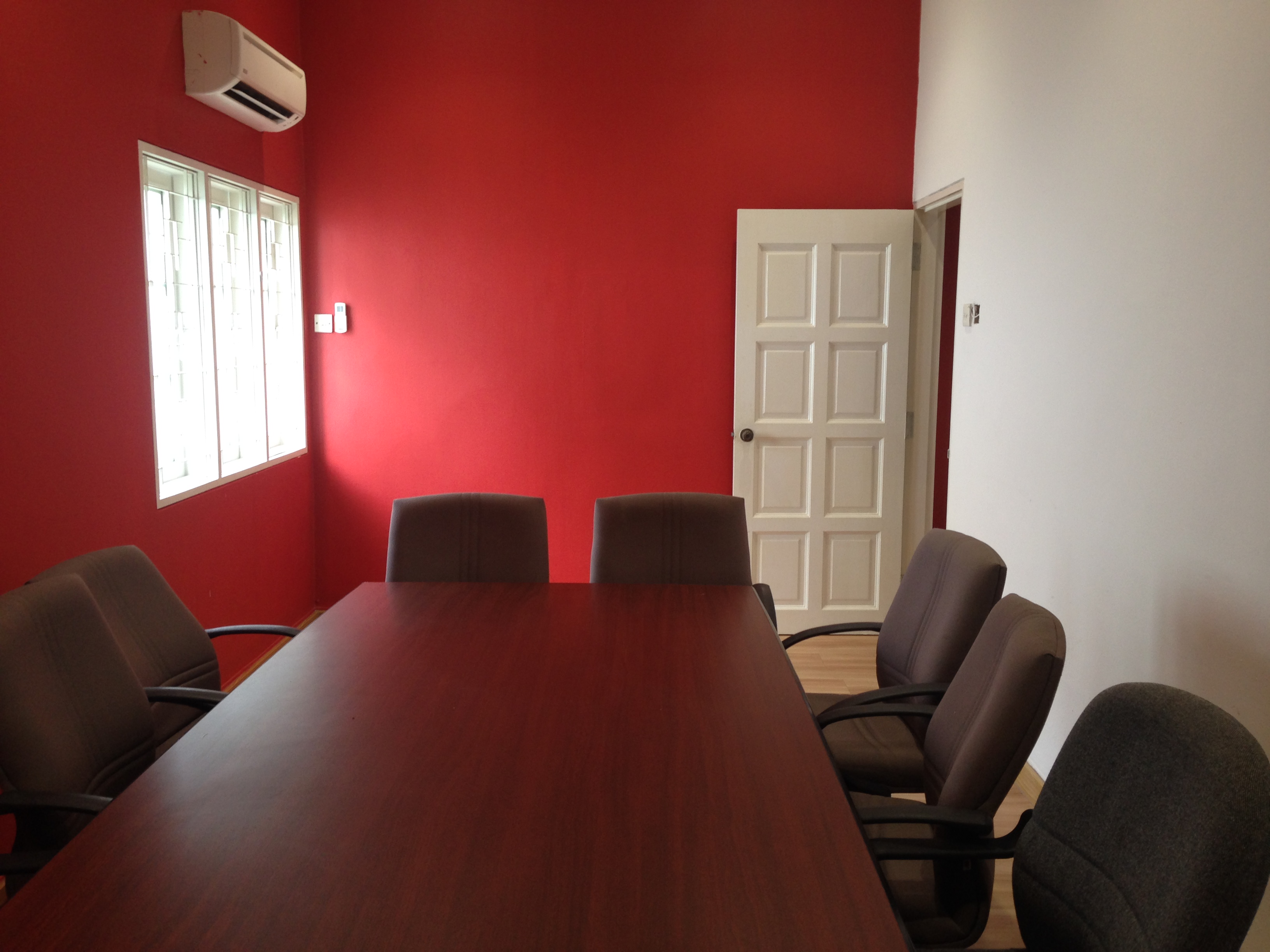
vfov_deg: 42.9
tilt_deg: -8.2
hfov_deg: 55.4
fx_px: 1211
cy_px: 476
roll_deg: -1.2
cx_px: 635
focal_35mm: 33
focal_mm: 4.12
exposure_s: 1/20
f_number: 2.4
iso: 64
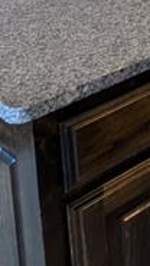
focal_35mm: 72
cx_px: 459
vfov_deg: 22.8
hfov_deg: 10.8
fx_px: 509
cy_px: -152
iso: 52
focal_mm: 2.02
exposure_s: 1/24
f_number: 1.7
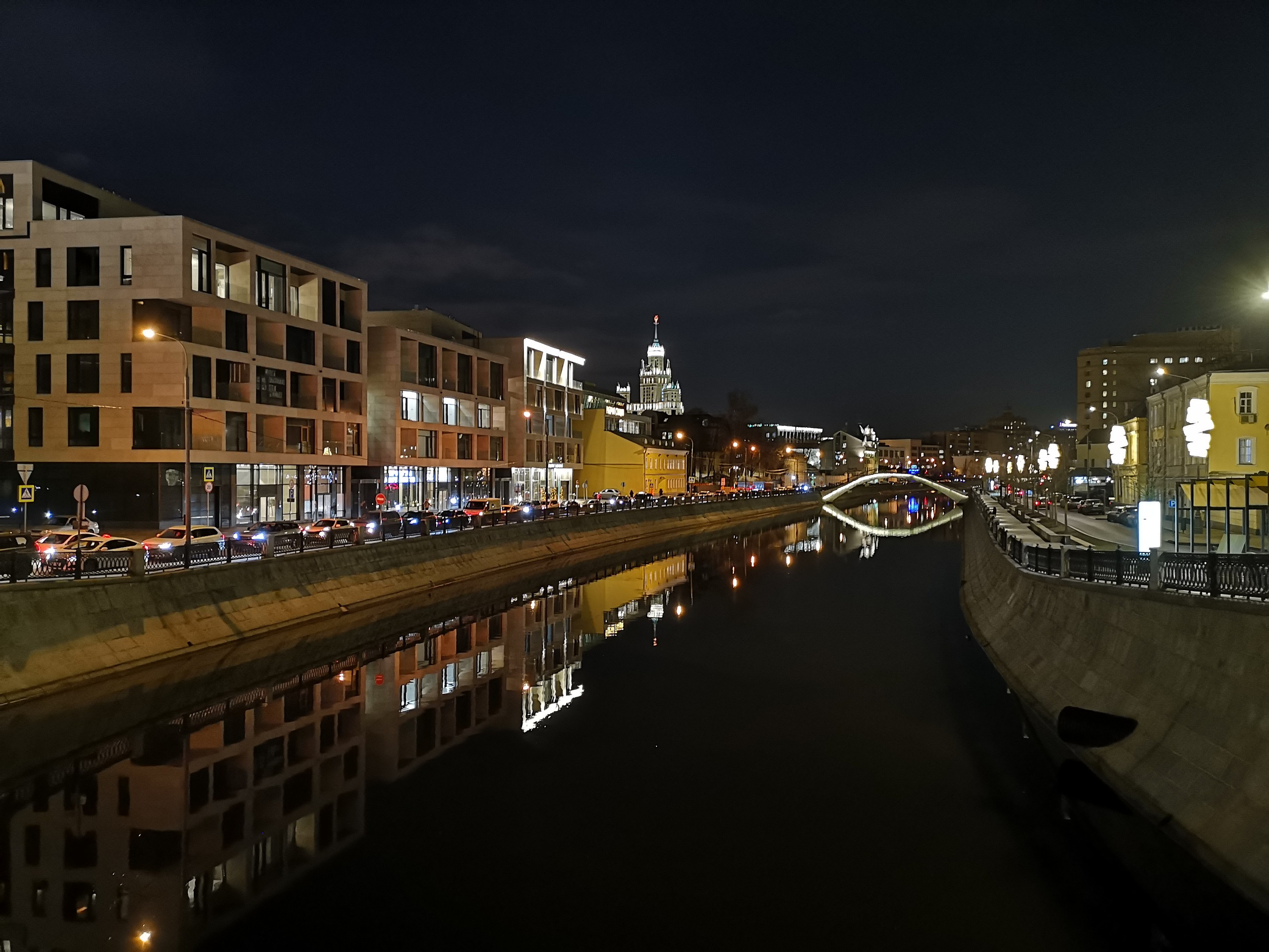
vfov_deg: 51.4
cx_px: 634
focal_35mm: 27
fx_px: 990
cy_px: 476
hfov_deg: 65.3
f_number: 1.8
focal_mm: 3.95
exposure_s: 1/16.7
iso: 640
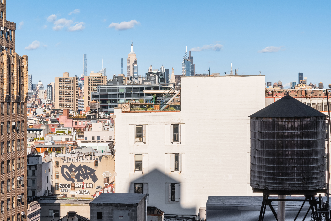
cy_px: 110
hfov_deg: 28.8
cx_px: 166
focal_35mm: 70
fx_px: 644
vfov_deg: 19.5
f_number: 22
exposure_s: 1/160
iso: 500
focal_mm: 70
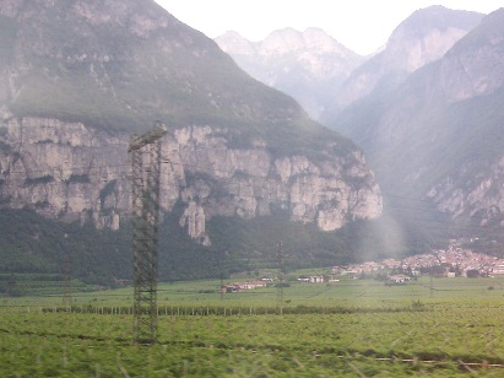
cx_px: 460
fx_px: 1077
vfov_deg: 19.8
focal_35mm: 74
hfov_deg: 25.5
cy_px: 268
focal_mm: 8
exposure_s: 1/180
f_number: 2.8
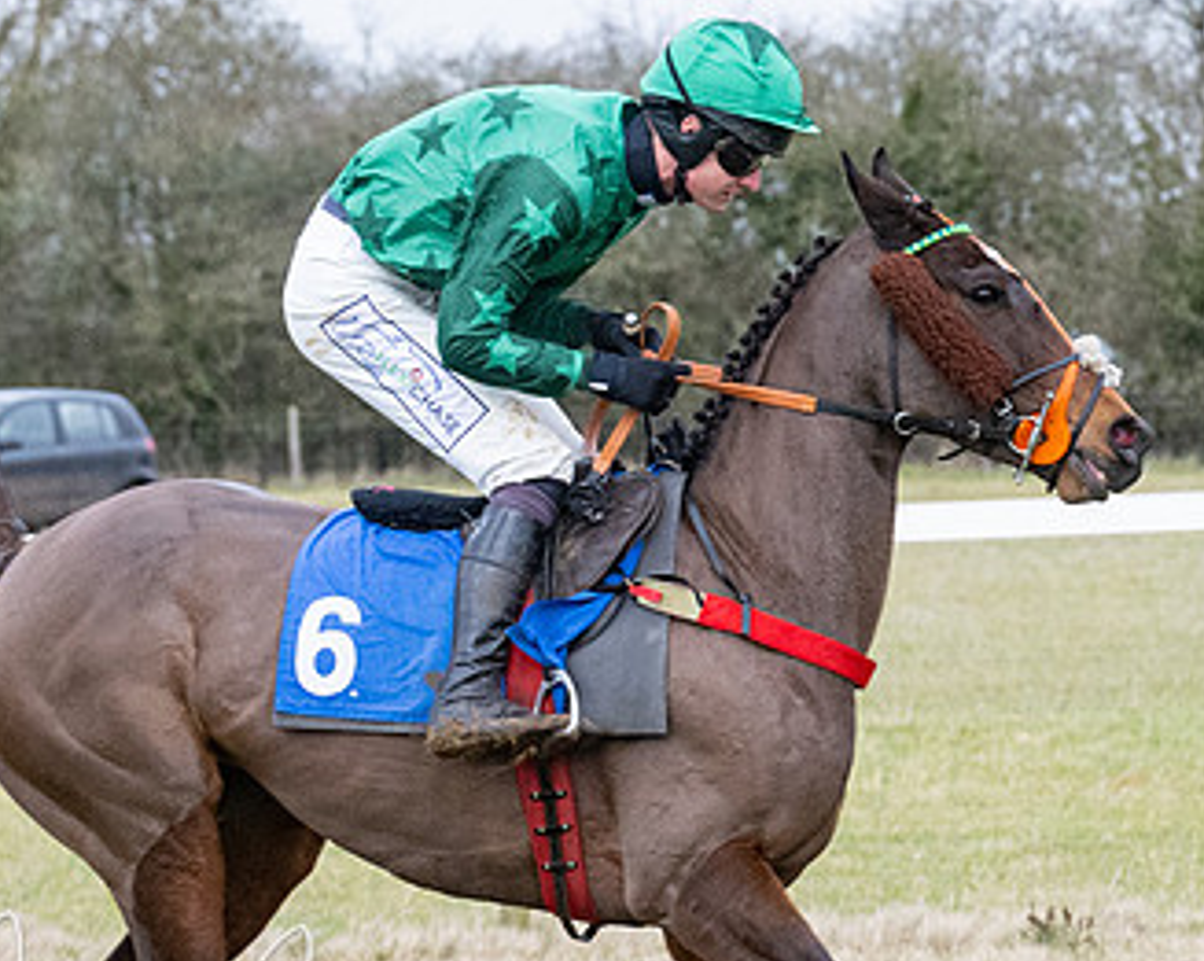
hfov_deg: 6.9
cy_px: 793
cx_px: 858
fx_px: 9933
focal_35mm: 279
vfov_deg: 5.5
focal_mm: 74
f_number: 4
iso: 1600
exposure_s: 1/1000
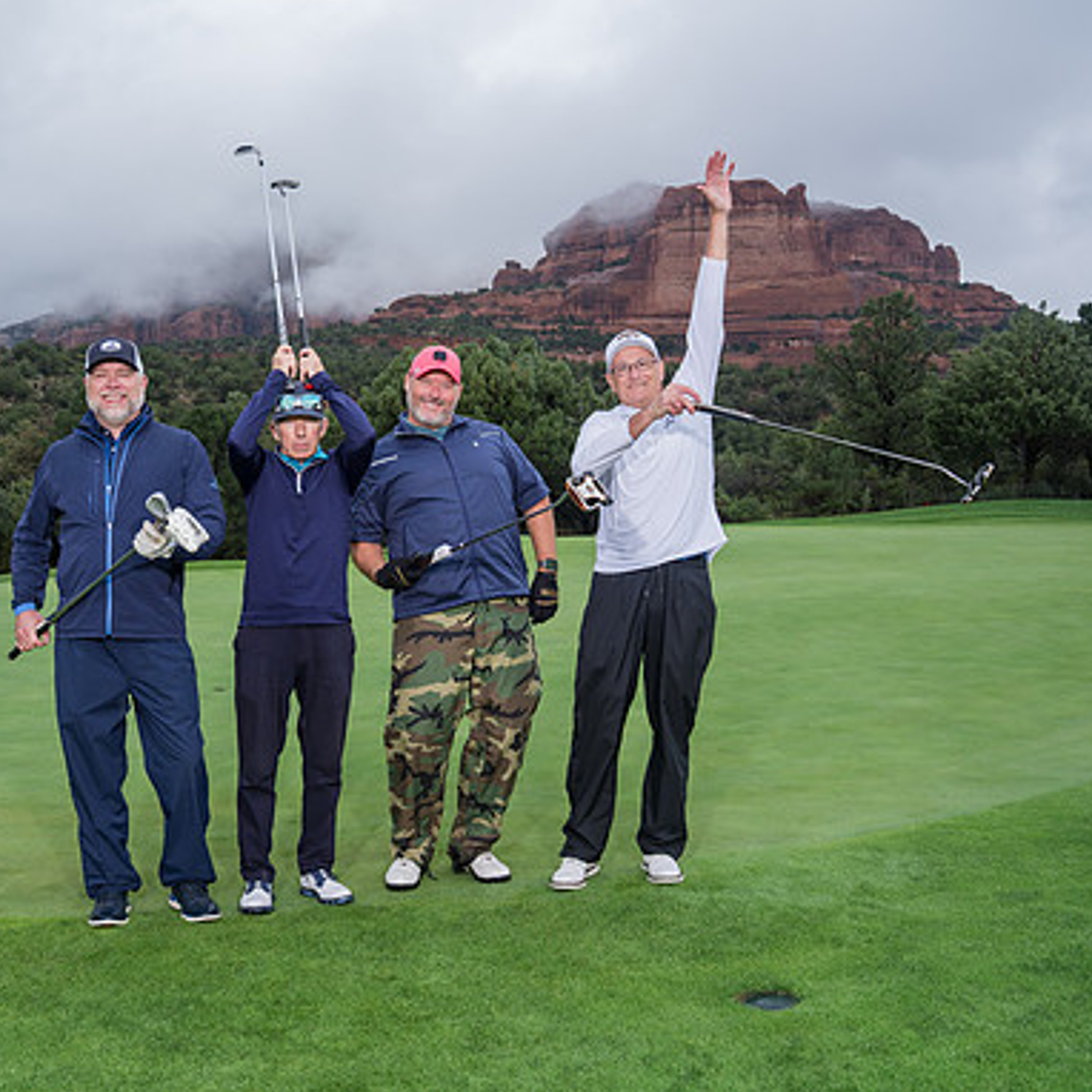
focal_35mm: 31
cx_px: 380
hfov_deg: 51.7
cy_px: 545
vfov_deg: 52.5
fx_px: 1106
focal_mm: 24
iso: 320
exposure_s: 1/500
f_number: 5
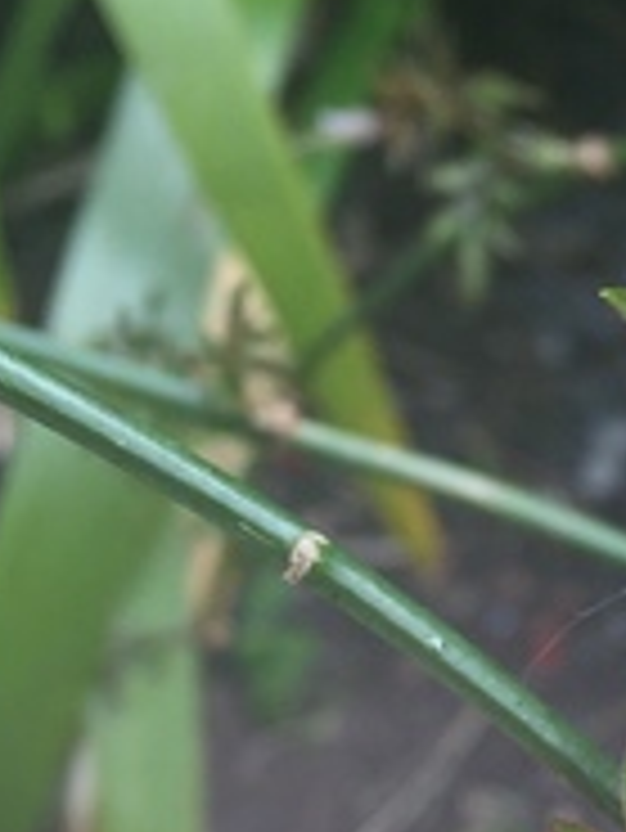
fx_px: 2264
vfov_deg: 20.1
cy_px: 863
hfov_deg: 14.8
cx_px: 883
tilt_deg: -55.9
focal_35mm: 94
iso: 32
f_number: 2.2
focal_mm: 4.15
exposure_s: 1/275
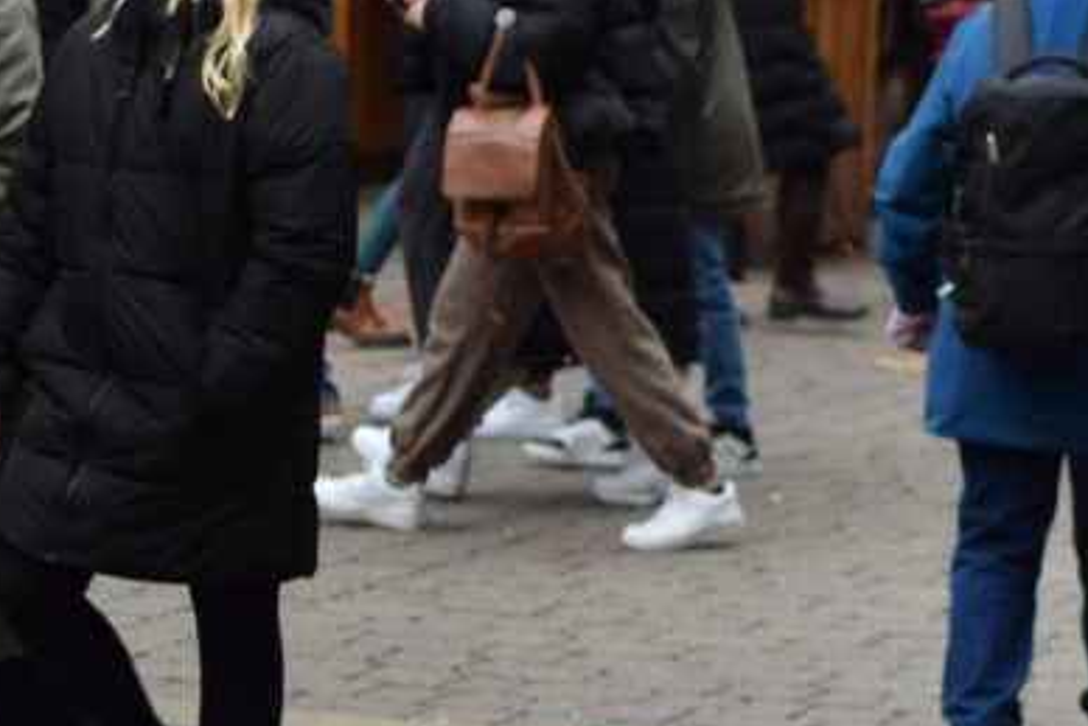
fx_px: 5891
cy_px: -325
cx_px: 1660
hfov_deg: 10.2
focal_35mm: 195
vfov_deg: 7.0
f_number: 1.8
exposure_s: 1/160
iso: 100
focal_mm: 35
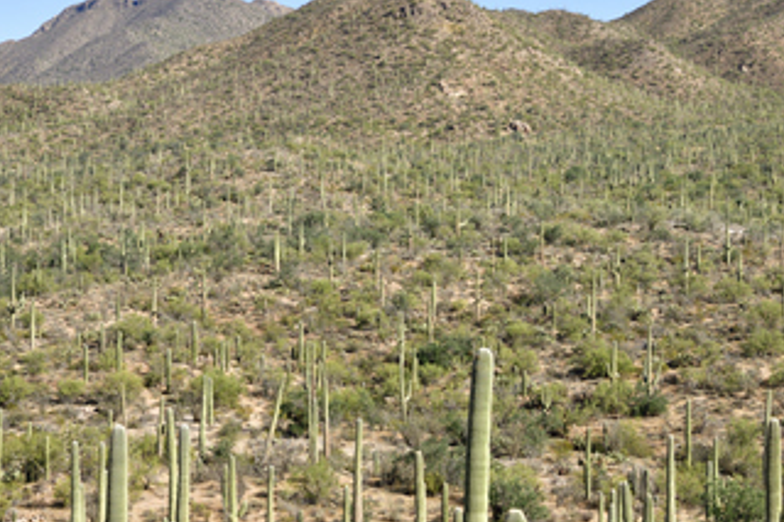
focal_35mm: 91
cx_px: 524
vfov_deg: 15.0
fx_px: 1981
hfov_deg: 22.3
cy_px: 271
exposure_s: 1/50
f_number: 16
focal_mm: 52
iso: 80
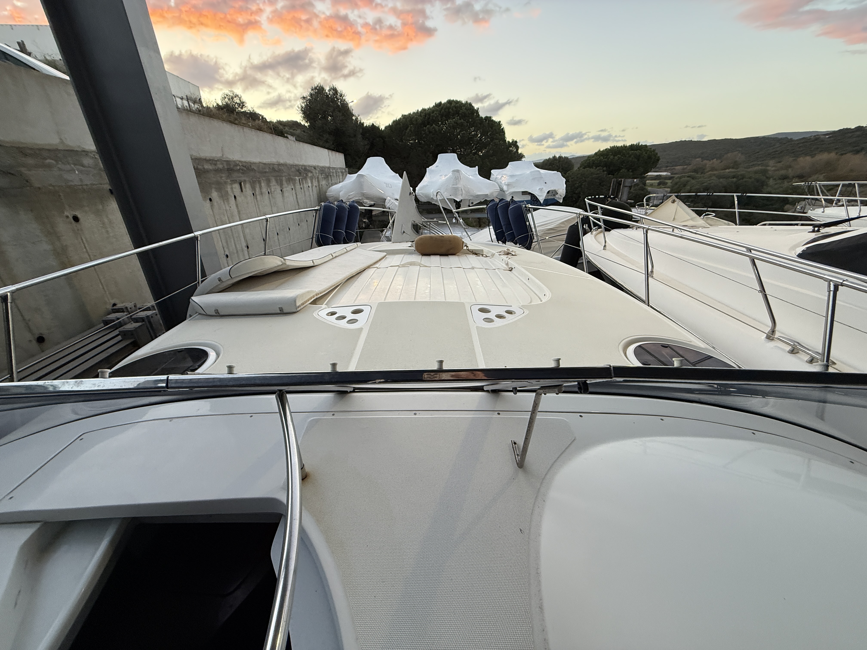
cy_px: 325
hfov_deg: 102.1
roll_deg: +1.8
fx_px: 351
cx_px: 434
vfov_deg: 85.7
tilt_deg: -22.5
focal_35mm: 14
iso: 160
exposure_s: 1/99
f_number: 2.2
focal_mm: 2.22
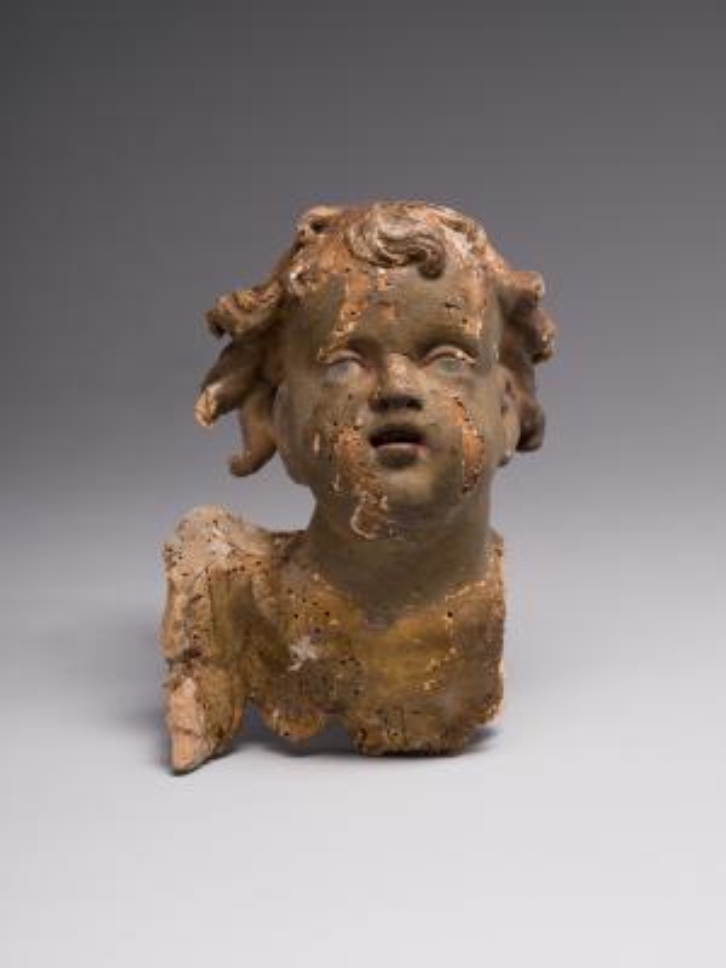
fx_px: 2657
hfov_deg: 15.6
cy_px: 484
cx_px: 363
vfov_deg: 20.7
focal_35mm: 95
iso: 160
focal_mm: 120
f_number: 20
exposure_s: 1/100
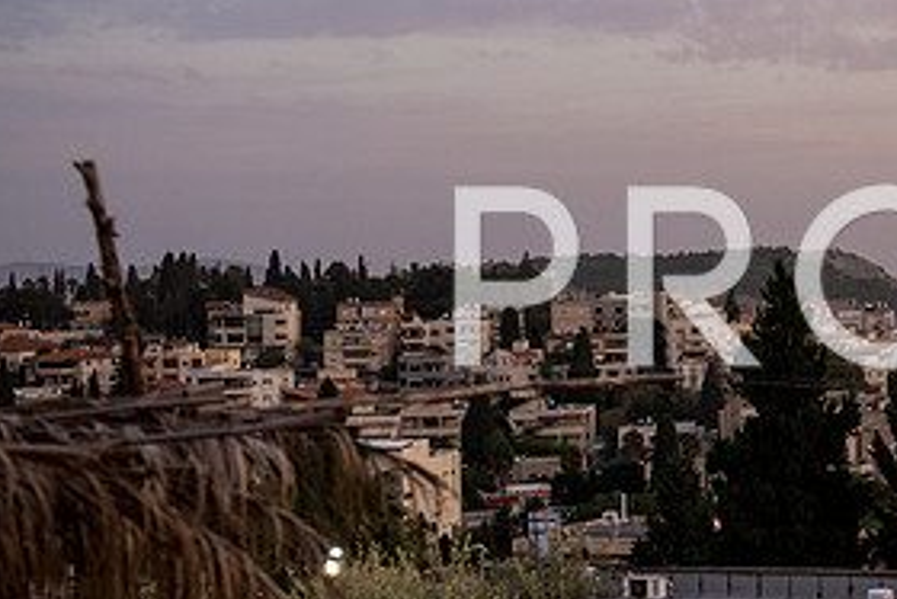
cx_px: 913
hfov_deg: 21.5
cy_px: 277
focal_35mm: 91
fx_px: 2268
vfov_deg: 15.0
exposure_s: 1/640
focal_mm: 44
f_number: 2.8
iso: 3200
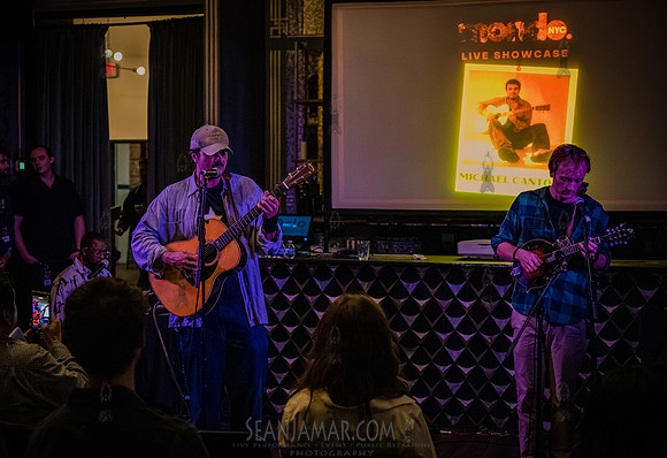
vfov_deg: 23.4
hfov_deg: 33.5
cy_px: 239
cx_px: 300
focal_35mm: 59
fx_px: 1106
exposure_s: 1/320
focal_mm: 54
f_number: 3.2
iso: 16000
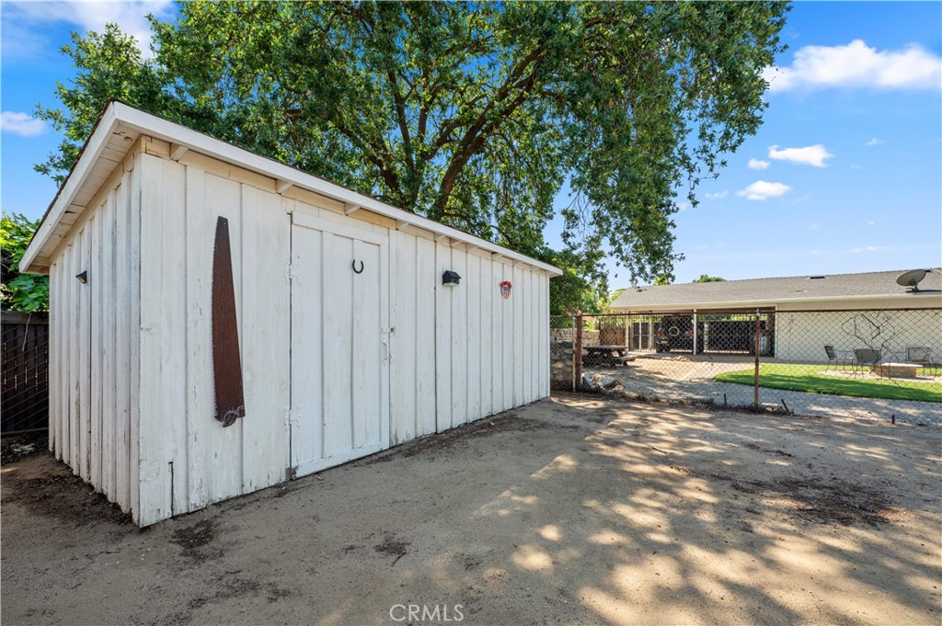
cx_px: 471
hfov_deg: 104.3
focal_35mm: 14
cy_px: 313
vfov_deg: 81.1
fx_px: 366
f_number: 9
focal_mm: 14
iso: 250
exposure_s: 1/60
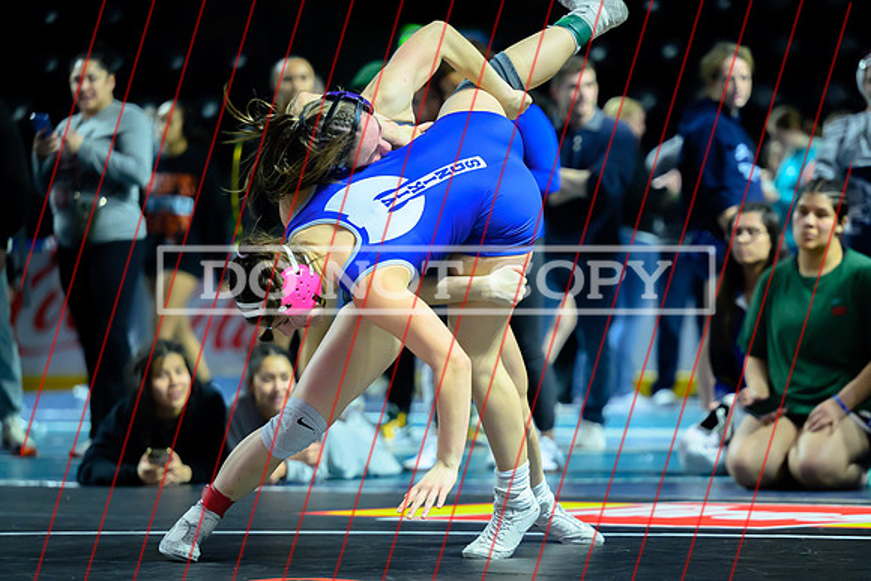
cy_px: 382
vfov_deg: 7.0
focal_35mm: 197
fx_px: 4775
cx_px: 485
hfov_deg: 10.4
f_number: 2.8
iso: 4000
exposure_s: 1/800
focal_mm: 150
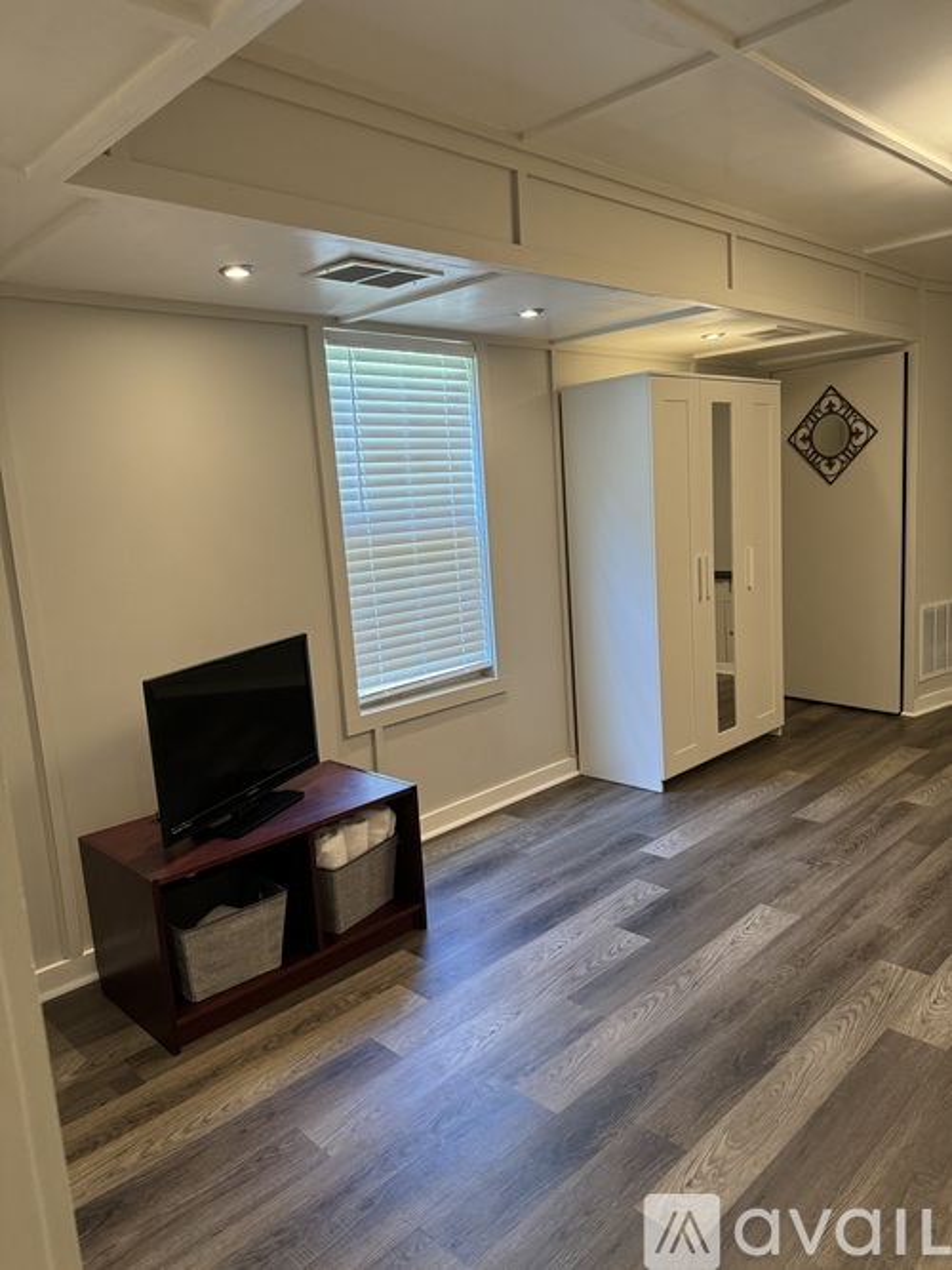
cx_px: 476
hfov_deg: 56.8
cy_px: 635
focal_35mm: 24
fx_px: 880
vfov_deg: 71.6
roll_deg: +4.7
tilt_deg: -10.6
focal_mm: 6.76
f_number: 1.78
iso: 320
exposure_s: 1/60
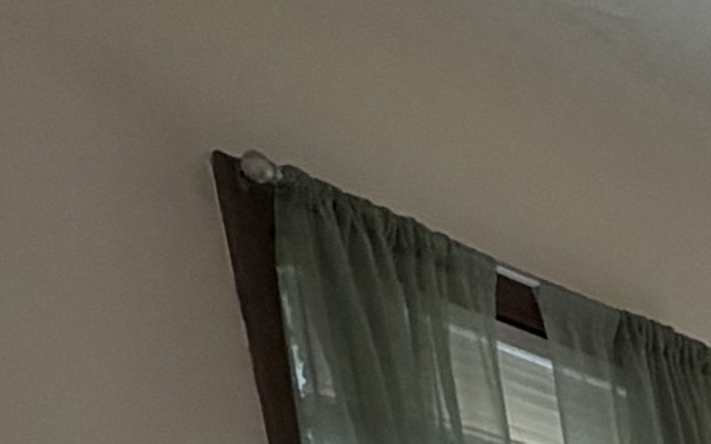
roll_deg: +1.7
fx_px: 1976
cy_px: 1560
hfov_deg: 14.1
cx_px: 1697
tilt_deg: -18.0
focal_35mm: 102
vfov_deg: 8.8
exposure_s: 1/120
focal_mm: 2.22
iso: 160
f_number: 2.2
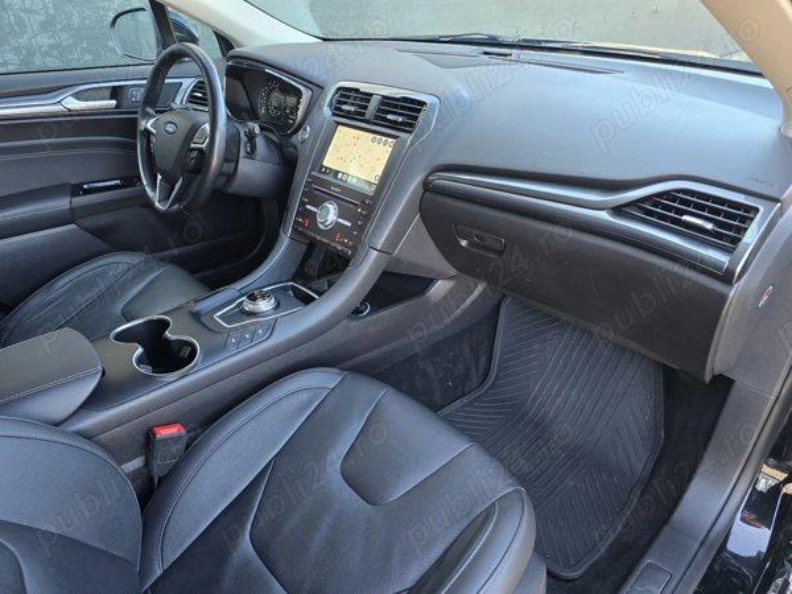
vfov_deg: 58.9
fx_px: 526
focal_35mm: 23
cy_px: 297
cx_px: 396
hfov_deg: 73.9
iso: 200
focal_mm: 6.3
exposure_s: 1/180
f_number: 1.7
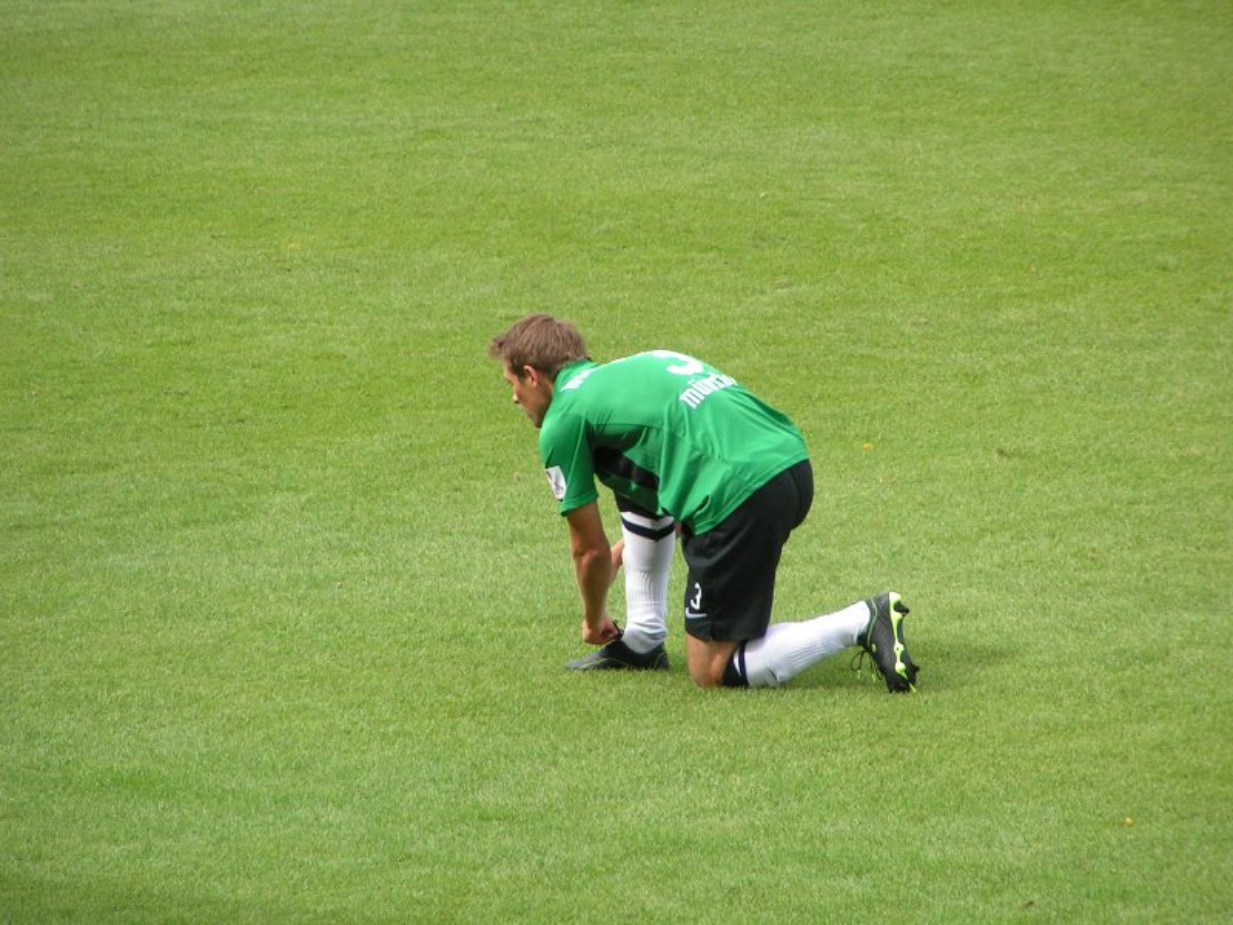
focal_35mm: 380
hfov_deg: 5.2
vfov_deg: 3.9
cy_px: 462
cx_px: 616
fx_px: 13535
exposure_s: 1/400
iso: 100
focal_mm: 58
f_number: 3.5
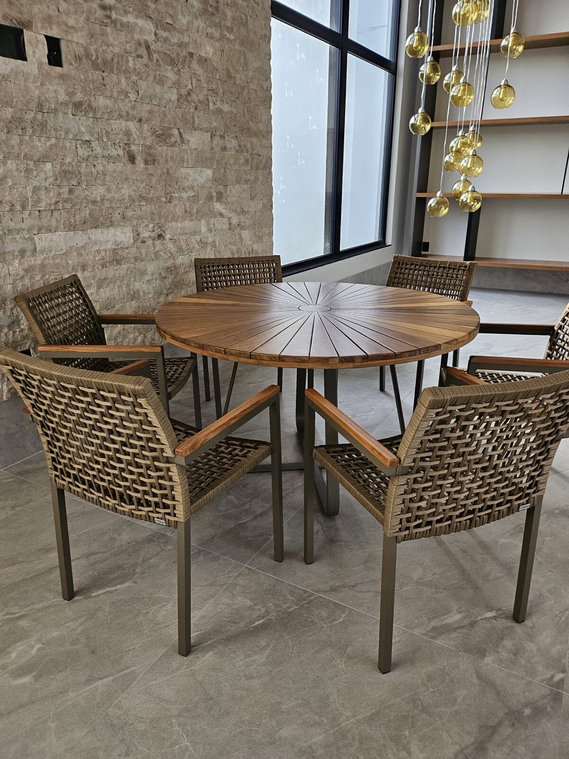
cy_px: 380
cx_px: 284
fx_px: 526
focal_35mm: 24
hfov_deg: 56.8
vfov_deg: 71.6
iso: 200
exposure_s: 1/180
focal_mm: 5
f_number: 1.8
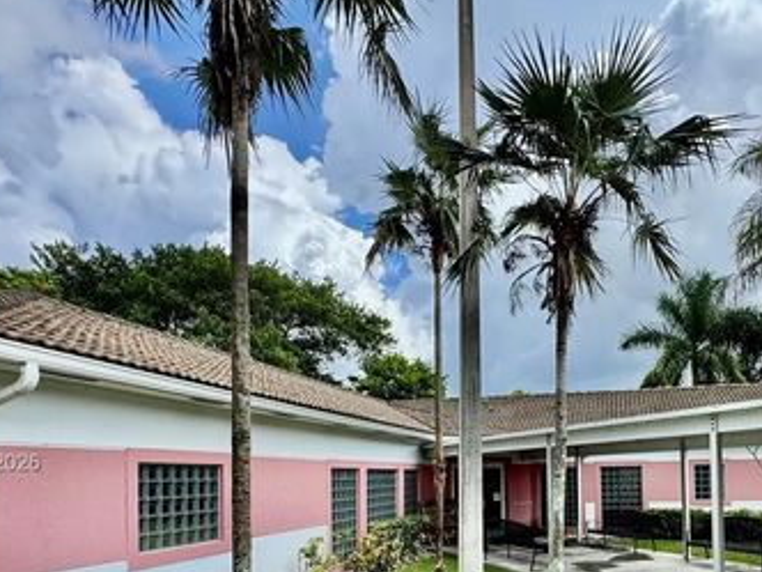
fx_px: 594
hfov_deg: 64.1
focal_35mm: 27
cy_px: 464
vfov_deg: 48.2
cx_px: 489
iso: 50
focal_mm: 2.22
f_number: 2.2
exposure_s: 1/1034
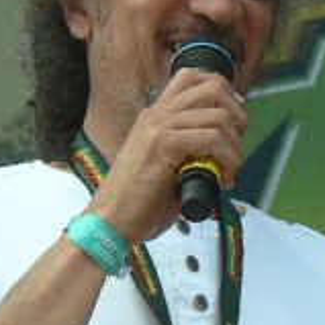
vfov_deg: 4.3
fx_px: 4366
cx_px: 217
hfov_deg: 4.3
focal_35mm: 411
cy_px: 296
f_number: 4
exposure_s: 1/200
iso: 64
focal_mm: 21.2
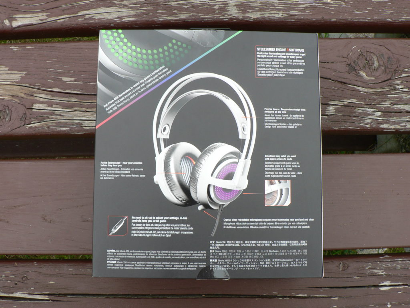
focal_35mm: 36
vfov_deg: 39.7
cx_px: 205
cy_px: 154
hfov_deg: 51.4
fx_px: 426
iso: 80
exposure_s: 1/160
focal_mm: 6
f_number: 4
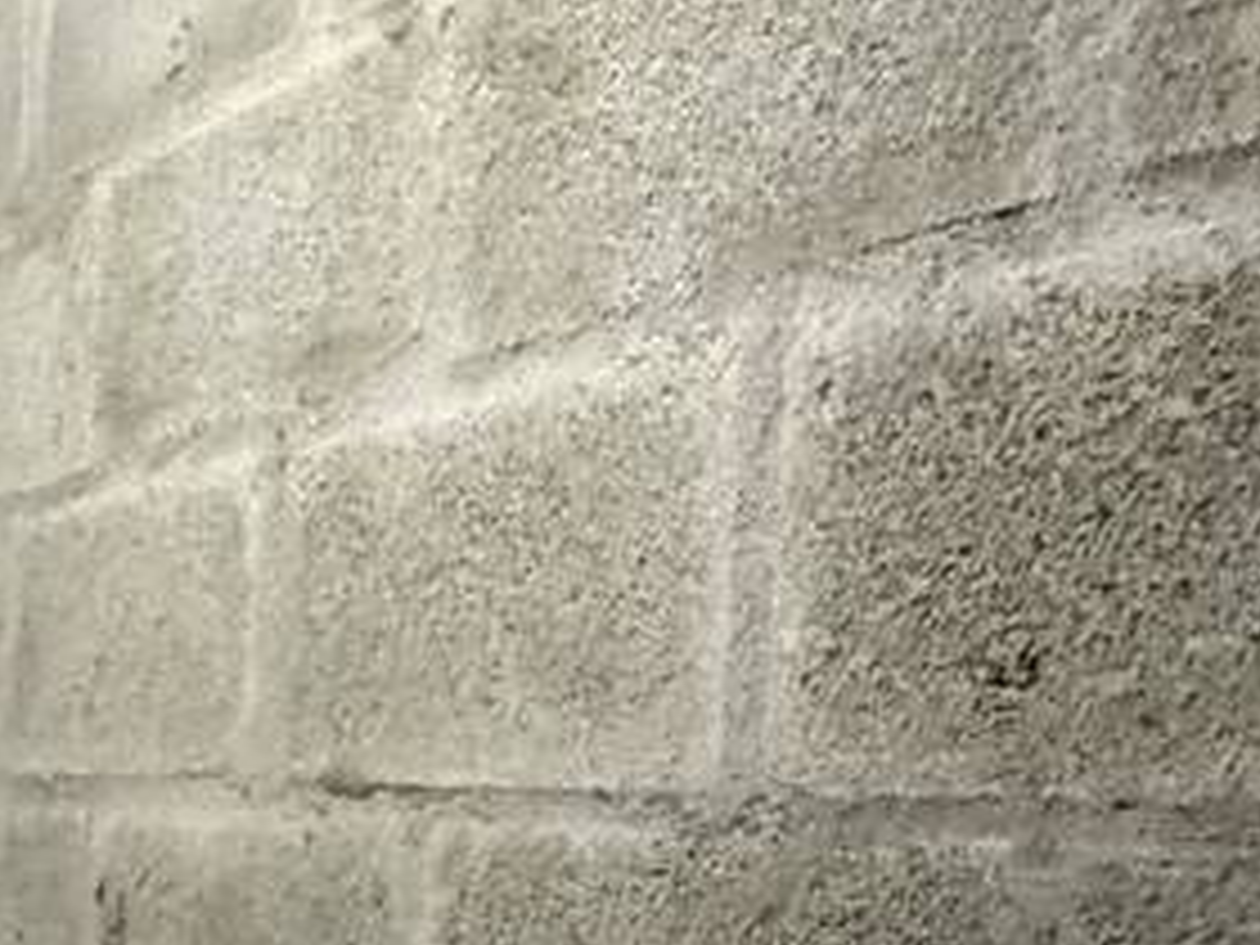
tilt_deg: -4.5
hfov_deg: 20.2
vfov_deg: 19.8
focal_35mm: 72
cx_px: -950
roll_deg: -0.4
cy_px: 972
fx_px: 2621
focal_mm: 2.22
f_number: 2.2
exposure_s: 1/60
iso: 500
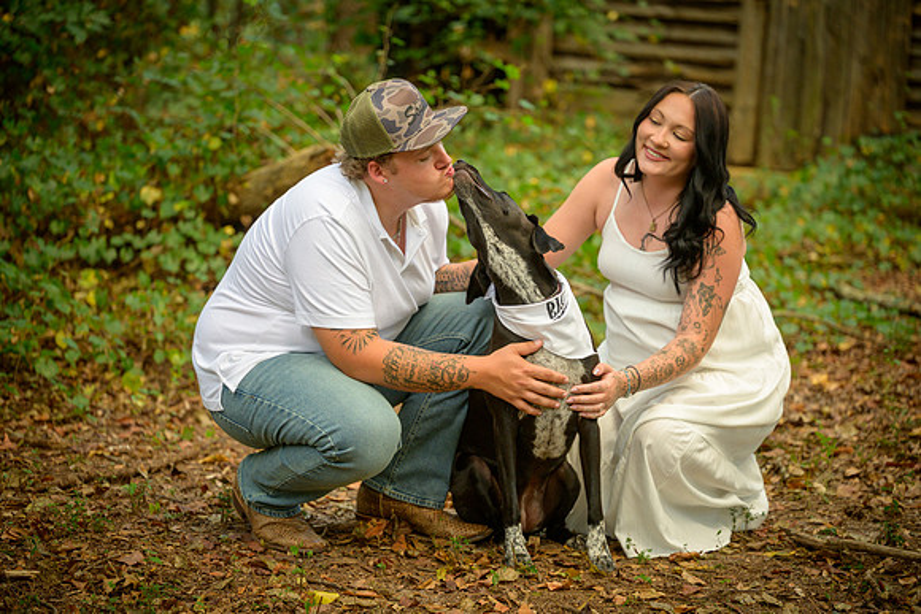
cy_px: 307
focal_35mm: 105
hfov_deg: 19.5
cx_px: 460
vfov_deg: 13.0
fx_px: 2687
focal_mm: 105
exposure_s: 1/125
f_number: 3.3
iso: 1400
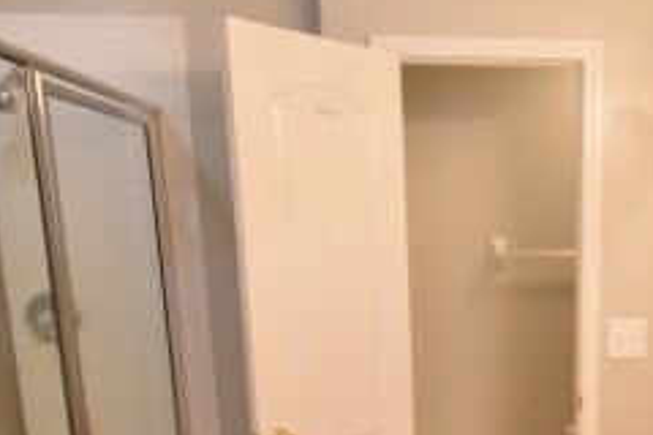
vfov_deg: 28.3
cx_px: 560
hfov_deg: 40.9
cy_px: 419
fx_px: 816
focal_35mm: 45
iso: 800
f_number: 3.5
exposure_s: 1/60
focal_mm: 10
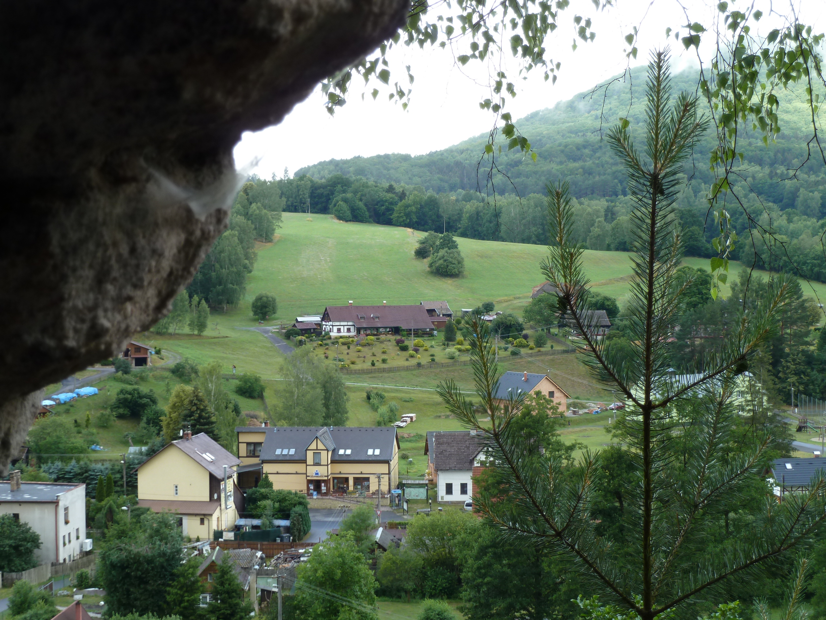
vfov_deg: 26.6
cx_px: 413
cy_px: 310
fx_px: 1312
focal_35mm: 55
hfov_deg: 34.9
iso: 80
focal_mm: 9.1
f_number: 3.9
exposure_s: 1/60
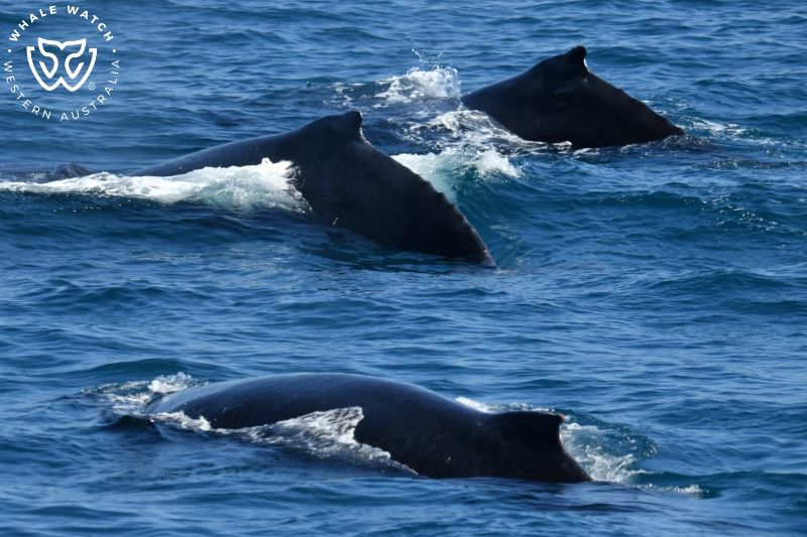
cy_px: 268
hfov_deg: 5.7
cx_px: 404
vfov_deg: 3.8
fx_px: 8068
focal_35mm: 360
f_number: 6
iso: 1100
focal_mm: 360
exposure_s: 1/8000
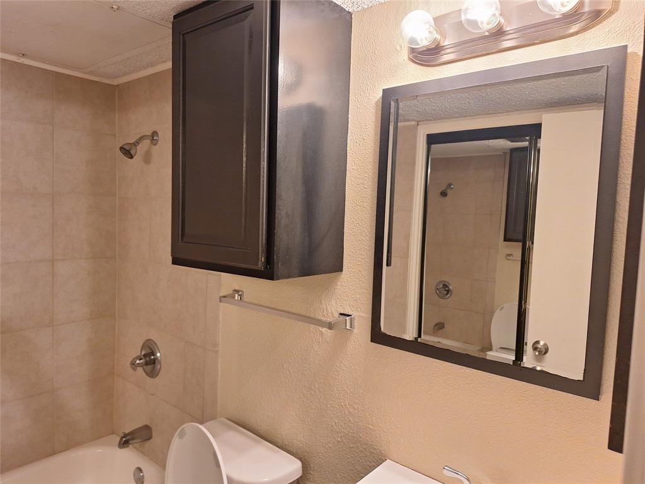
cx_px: 322
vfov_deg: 58.9
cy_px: 242
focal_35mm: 23
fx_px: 429
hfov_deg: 73.9
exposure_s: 1/40
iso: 125
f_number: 1.8
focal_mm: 5.54
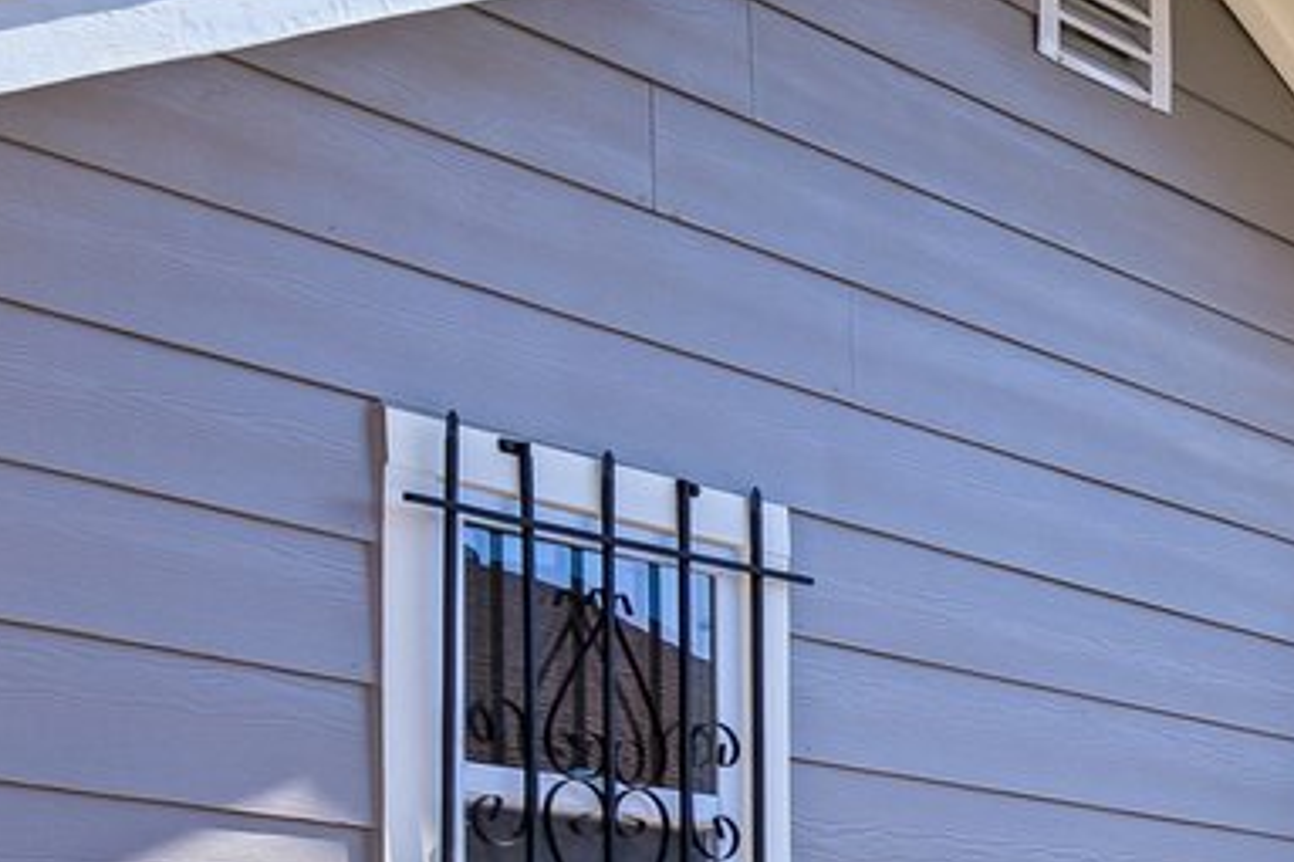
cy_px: 1181
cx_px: 3325
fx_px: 3269
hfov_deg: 13.6
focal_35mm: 91
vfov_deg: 14.3
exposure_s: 1/100
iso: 64
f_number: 10
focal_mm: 17
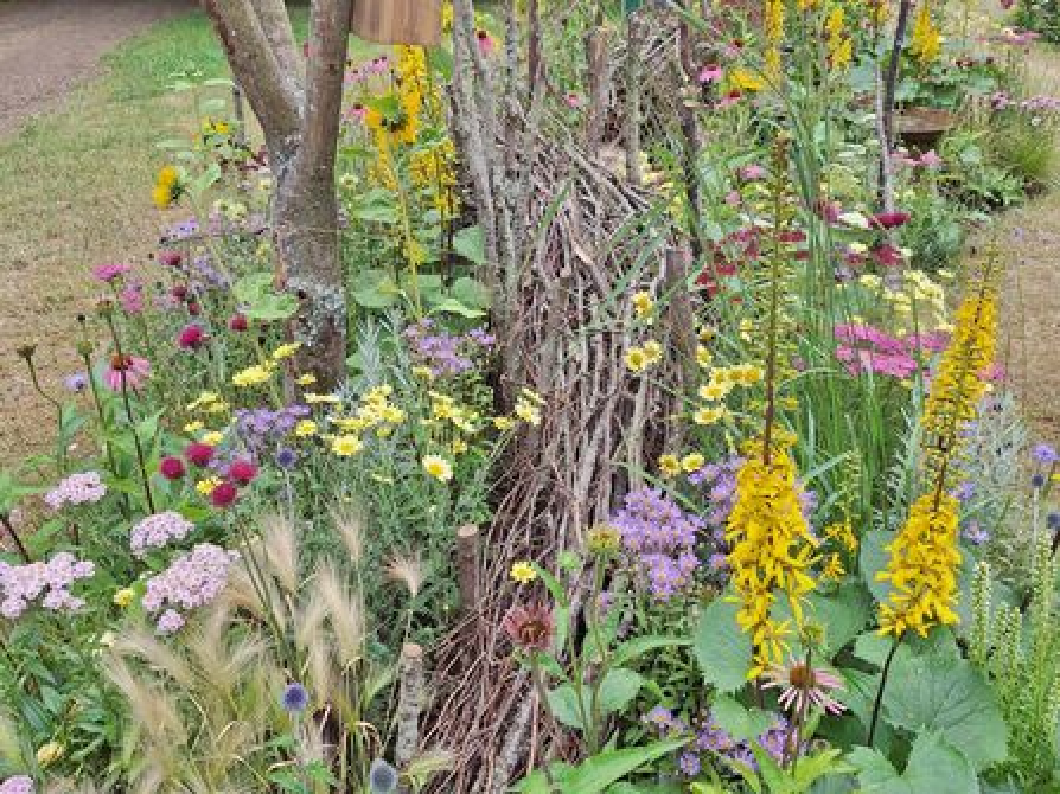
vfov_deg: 58.9
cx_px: 530
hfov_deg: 73.9
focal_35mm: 23
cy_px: 397
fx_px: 704
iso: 40
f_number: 1.8
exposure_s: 1/833
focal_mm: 5.54
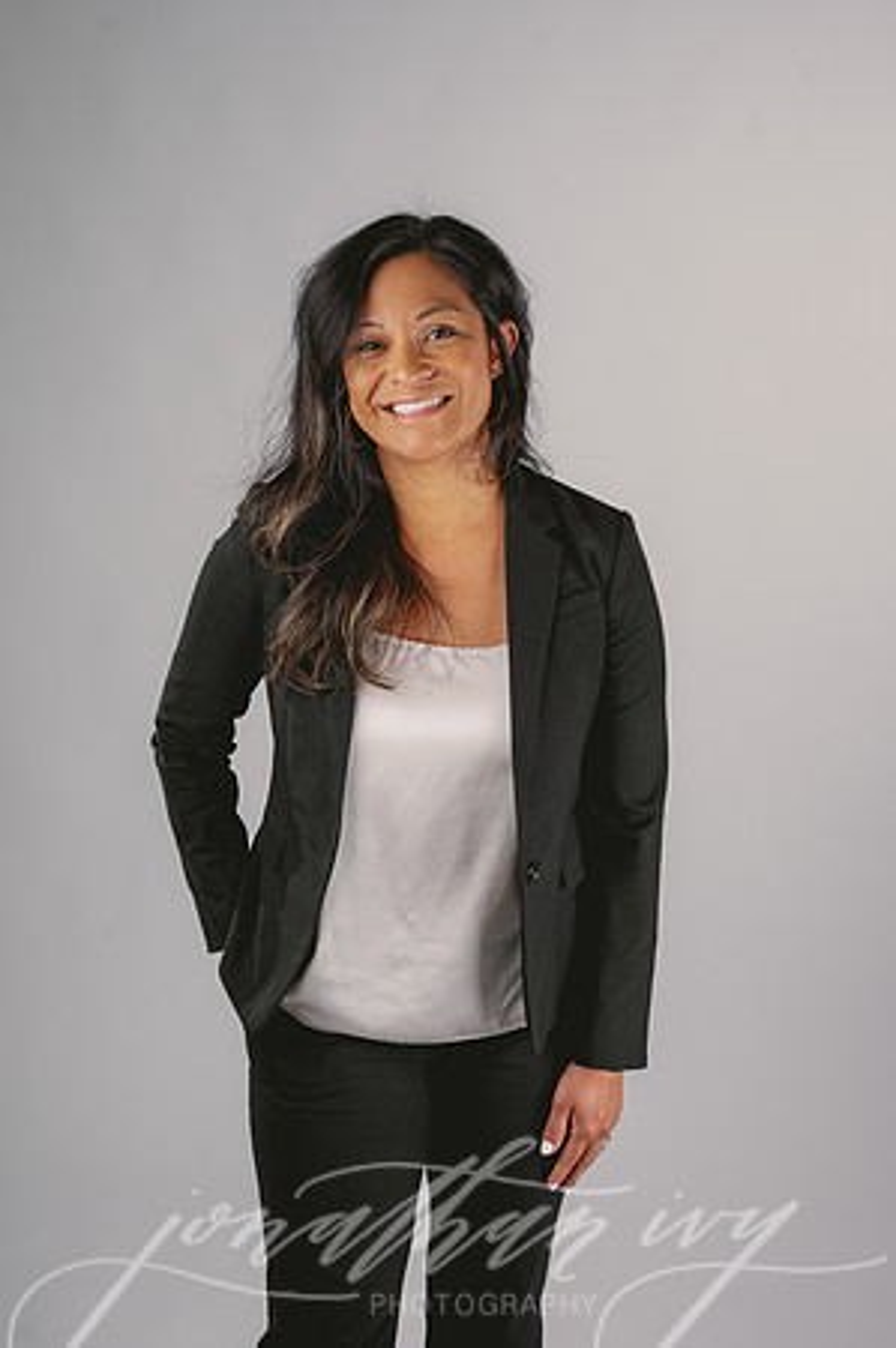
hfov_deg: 26.9
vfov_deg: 39.6
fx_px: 1871
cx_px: 448
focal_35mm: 50
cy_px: 674
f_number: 5
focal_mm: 50
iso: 100
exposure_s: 1/200
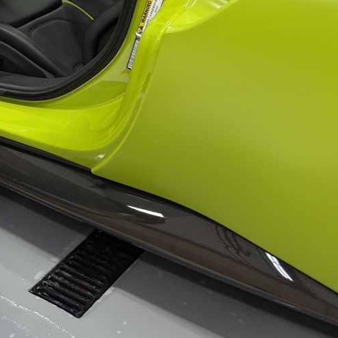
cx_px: -58
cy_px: -66
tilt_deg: -13.2
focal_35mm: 68
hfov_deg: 23.4
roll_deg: +0.9
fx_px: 751
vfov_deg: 23.3
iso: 100
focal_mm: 6.76
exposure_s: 1/66
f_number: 1.78
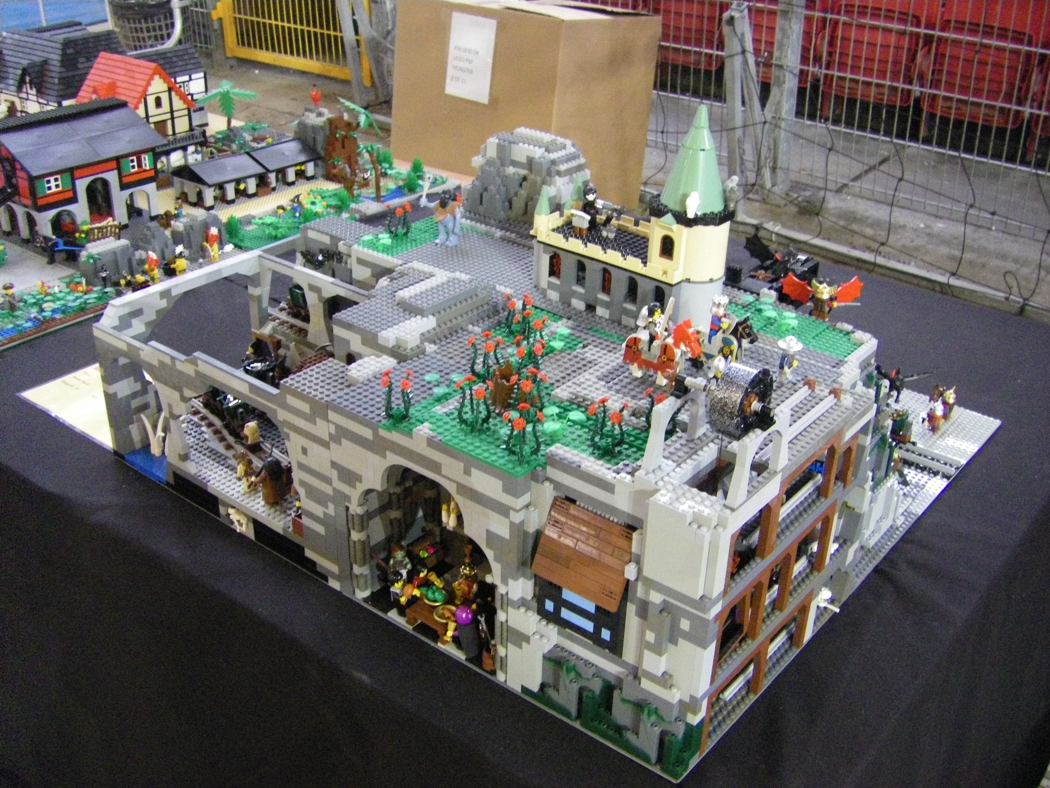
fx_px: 1153
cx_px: 525
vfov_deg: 37.7
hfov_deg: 49.0
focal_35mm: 38
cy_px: 394
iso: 800
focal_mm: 6.3
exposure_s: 1/30
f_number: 3.5
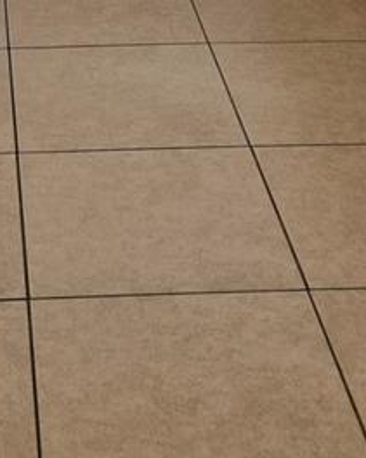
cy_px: -569
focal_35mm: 102
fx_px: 1382
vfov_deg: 14.2
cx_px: 12
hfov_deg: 14.9
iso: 100
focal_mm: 6.3
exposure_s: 1/120
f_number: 1.7
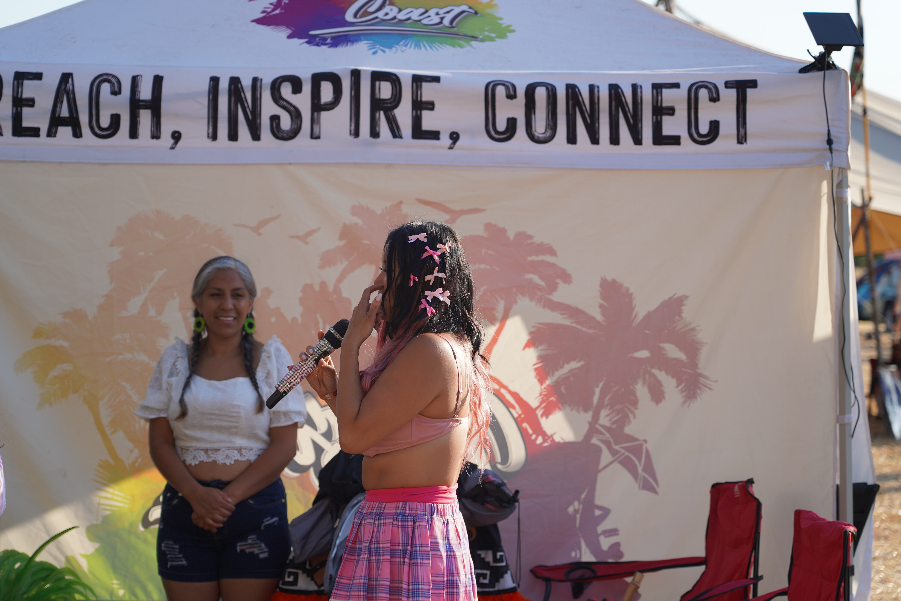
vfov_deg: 13.4
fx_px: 2553
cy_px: 300
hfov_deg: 20.0
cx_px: 450
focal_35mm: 102
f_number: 4.5
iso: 100
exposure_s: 1/320
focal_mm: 102
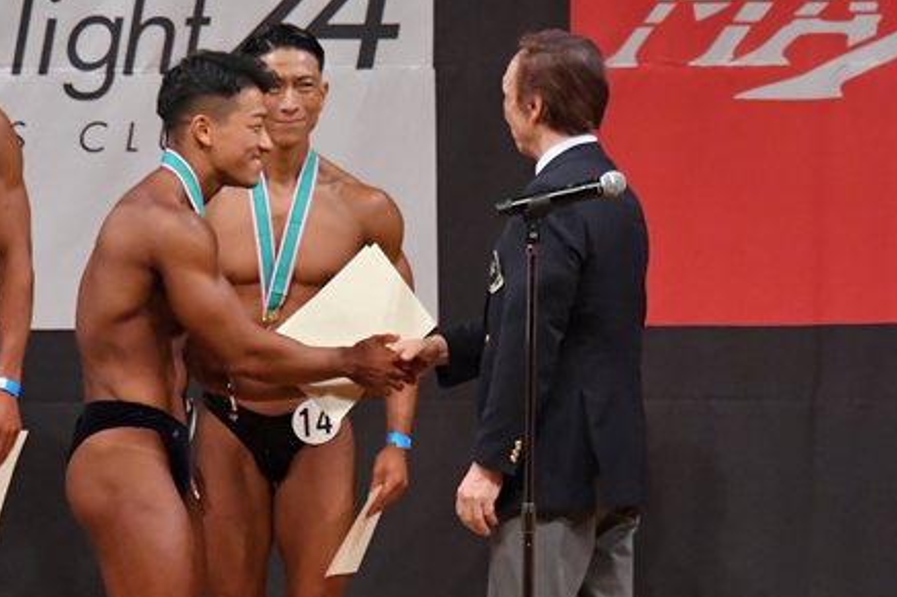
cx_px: 327
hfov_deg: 4.6
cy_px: 451
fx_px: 11257
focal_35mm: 452
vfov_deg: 3.0
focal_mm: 170
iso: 6400
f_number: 5.6
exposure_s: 1/400
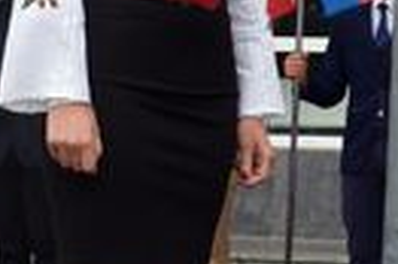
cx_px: 547
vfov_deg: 4.3
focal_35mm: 320
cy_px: 23
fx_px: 3533
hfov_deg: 6.4
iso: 100
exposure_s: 1/100
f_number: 5.6
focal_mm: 40
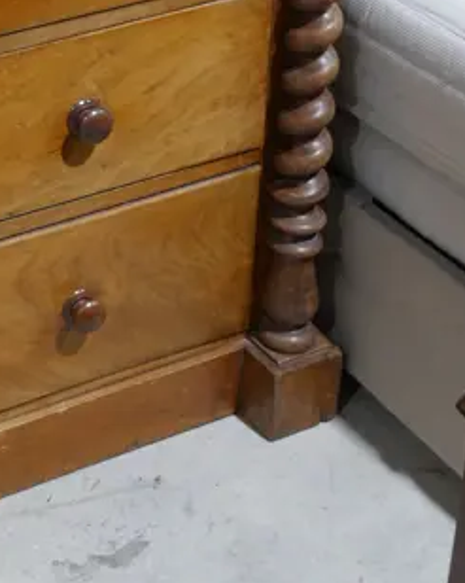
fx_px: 1567
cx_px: -164
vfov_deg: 19.7
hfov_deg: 15.9
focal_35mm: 91
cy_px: -138
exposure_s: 1/60
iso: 400
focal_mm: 14
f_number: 3.5
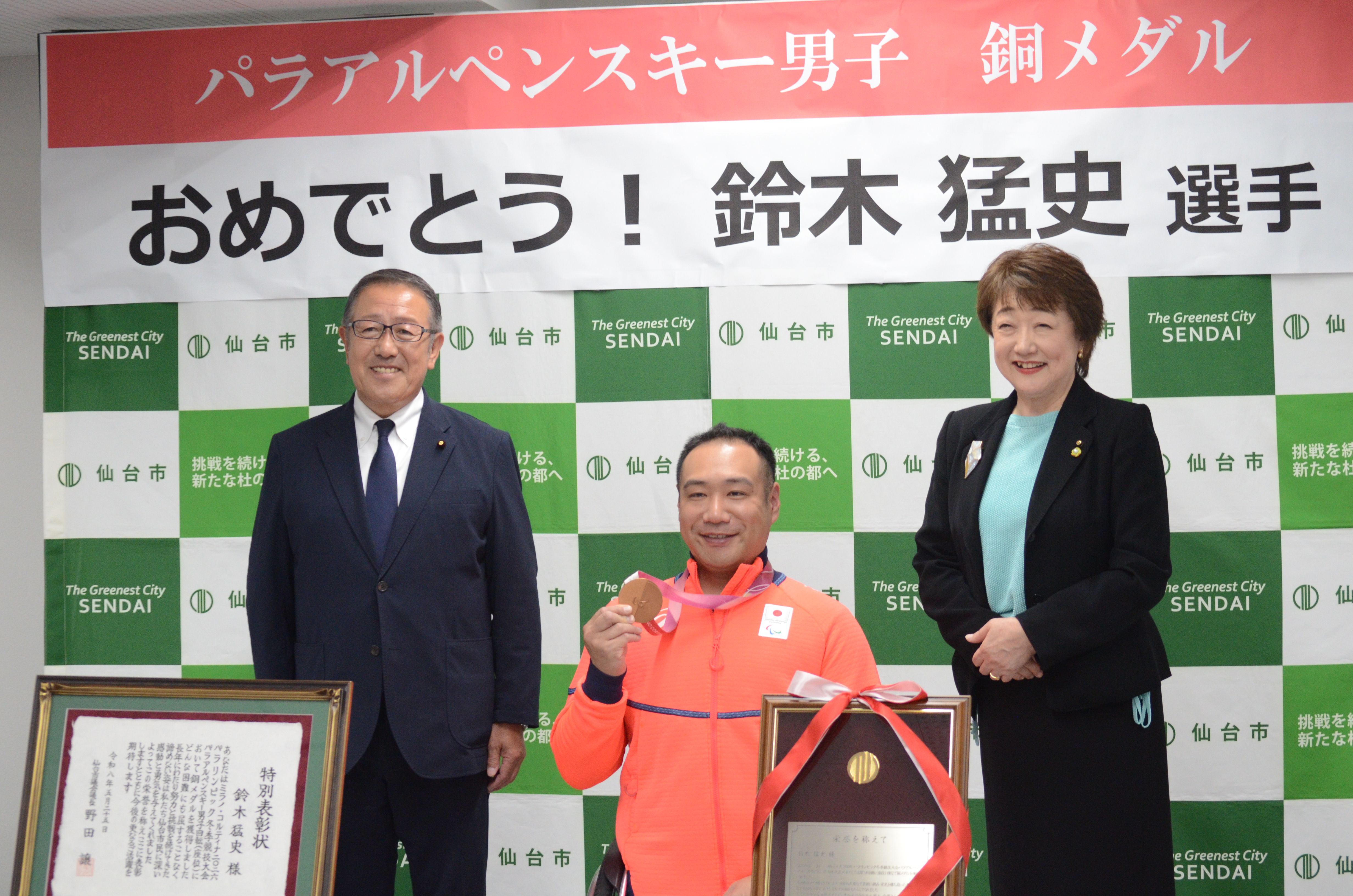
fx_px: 3094
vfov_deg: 16.5
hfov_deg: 24.7
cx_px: 676
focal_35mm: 82
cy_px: 448
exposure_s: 1/100
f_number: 5
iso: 1600
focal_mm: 55
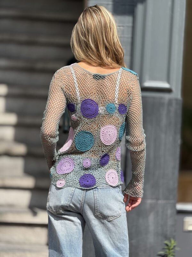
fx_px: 887
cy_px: 128
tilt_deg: +0.4
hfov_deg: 12.3
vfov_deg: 16.4
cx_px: 96
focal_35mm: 120
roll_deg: -3.3
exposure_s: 1/1342
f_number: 2.8
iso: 64
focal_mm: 15.66
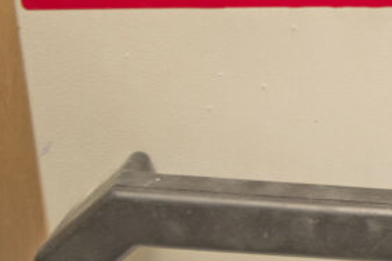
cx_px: 763
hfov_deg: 11.3
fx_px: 1796
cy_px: 83
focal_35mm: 165
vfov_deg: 8.3
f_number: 4
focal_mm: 26
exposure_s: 1/10
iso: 100
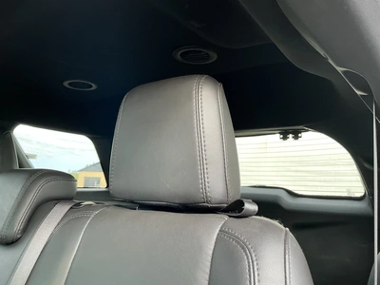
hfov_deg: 63.4
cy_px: 142
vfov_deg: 49.7
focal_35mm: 28
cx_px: 190
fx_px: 307
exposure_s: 1/101
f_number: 1.8
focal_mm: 3
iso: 64
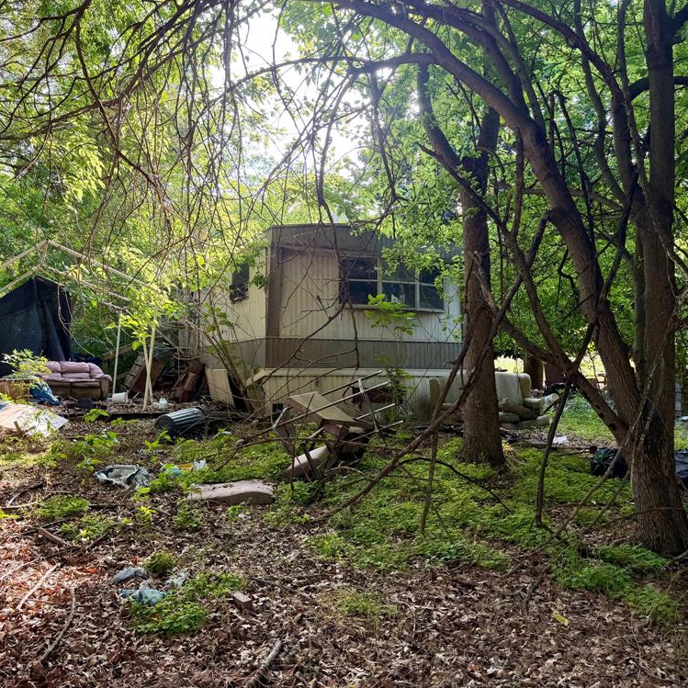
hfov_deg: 55.4
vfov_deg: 55.6
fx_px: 652
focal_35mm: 29
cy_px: 343
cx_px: 291
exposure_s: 1/287
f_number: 1.78
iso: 80
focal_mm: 6.76
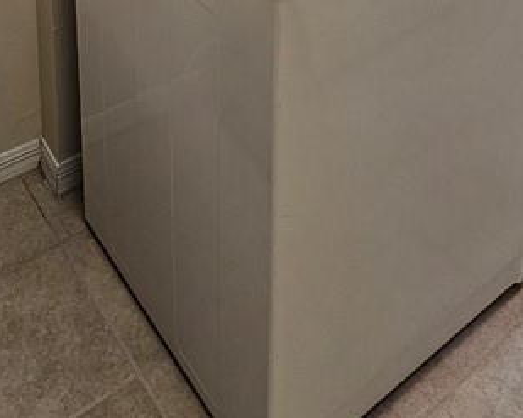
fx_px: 650
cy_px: -257
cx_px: 184
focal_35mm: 42
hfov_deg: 43.4
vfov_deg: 24.5
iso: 100
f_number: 2.2
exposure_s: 1/60
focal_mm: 2.2
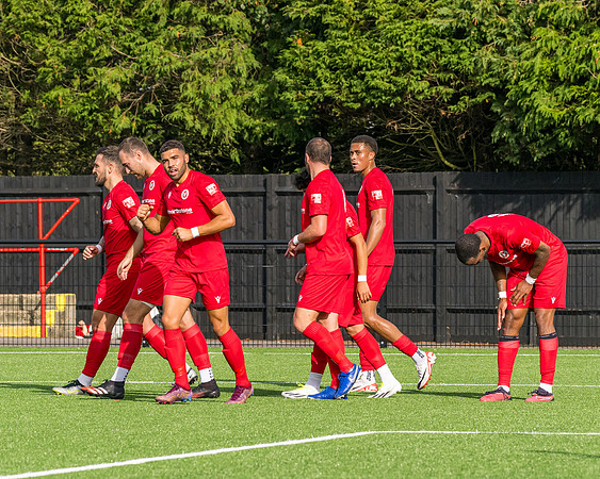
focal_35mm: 326
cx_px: 285
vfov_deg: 4.7
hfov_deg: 5.9
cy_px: 208
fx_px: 5784
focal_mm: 135
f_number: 5
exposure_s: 1/2500
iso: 400
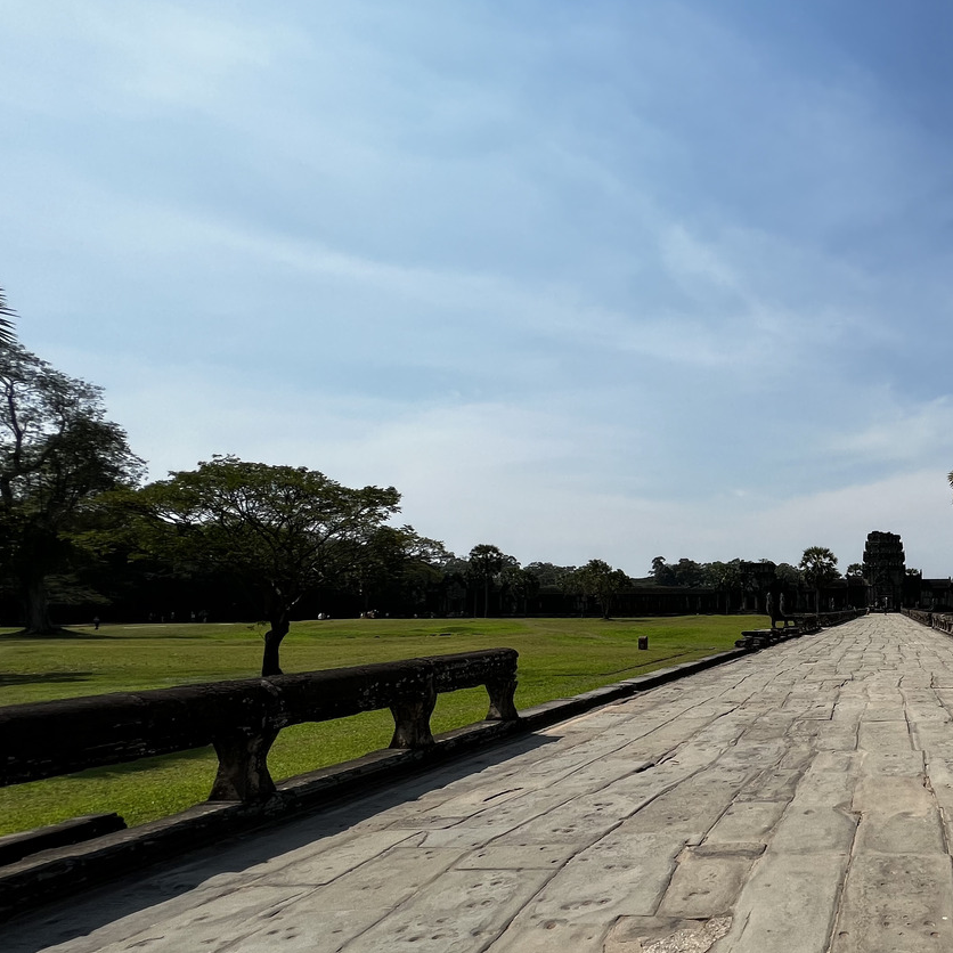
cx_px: 890
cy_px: 592
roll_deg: +0.2
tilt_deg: +1.3
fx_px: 685
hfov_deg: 57.6
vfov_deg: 68.6
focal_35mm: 22
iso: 32
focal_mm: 1.57
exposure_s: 1/3311
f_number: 1.8
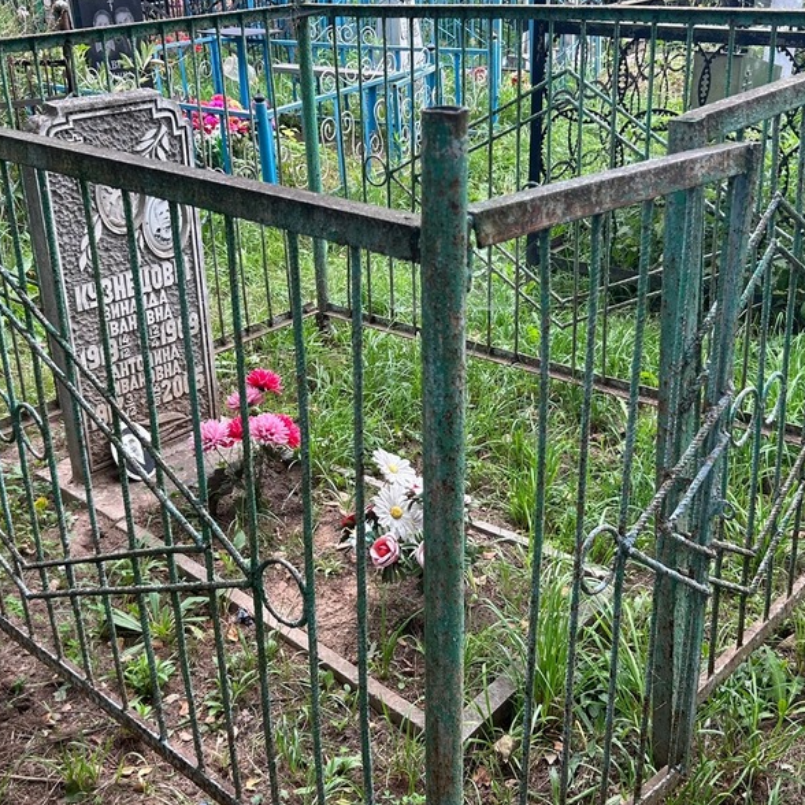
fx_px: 1052
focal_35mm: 40
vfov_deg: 41.9
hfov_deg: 41.9
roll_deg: +4.0
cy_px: 411
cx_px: 390
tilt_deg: -24.1
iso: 40
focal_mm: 5.7
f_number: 1.5
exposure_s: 1/177
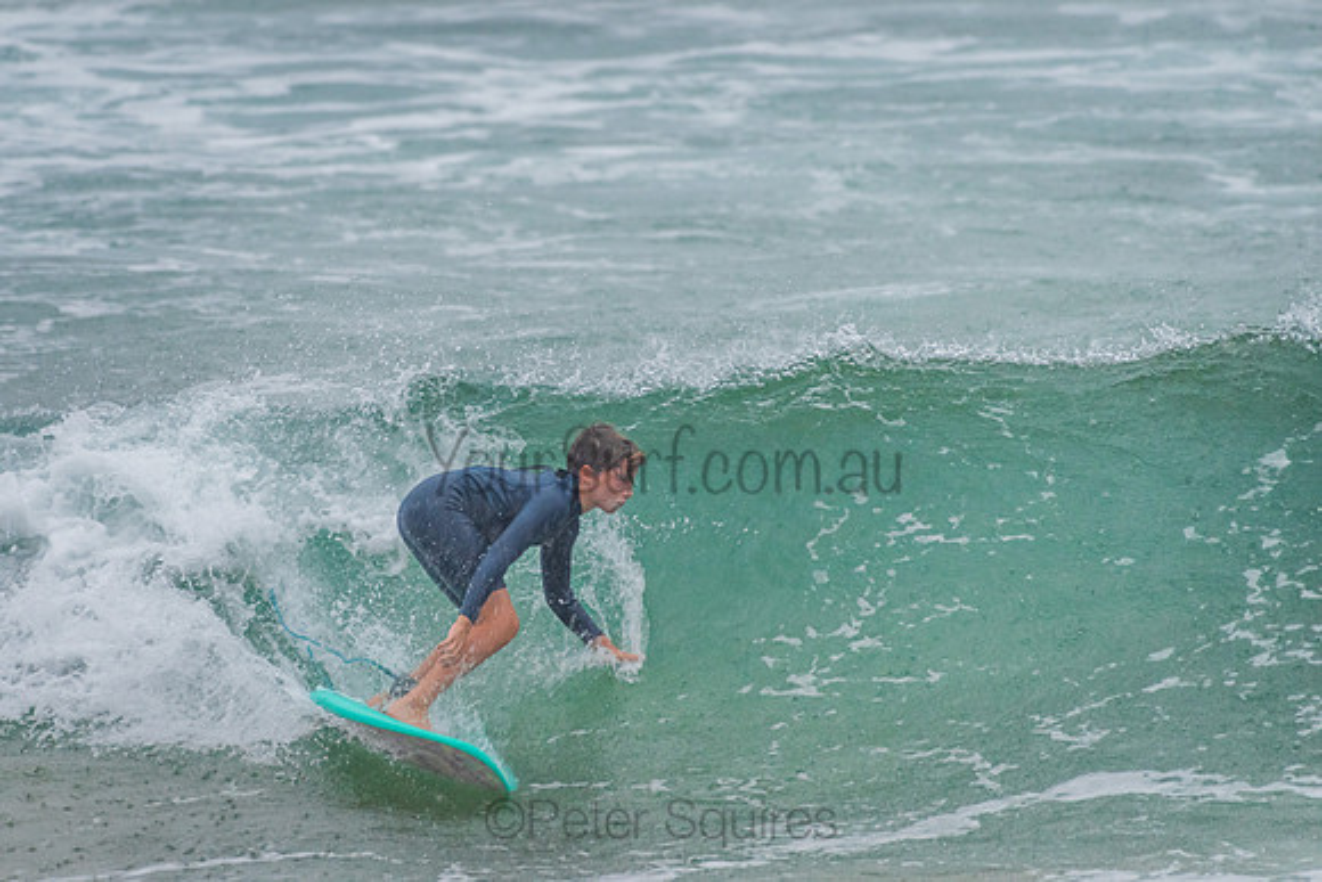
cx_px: 512
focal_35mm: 613
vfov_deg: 2.2
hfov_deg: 3.4
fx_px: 22515
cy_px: 341
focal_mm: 500
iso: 640
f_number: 5.6
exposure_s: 1/320
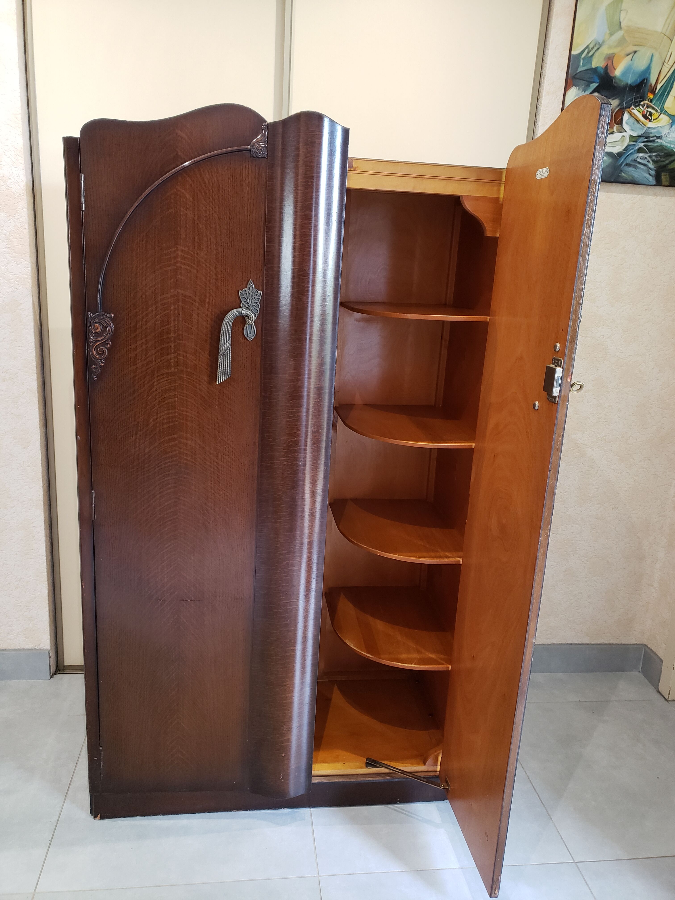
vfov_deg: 67.3
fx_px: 676
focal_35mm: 26
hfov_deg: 53.1
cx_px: 338
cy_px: 450
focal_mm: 4.3
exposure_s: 1/45
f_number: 1.5
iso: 250
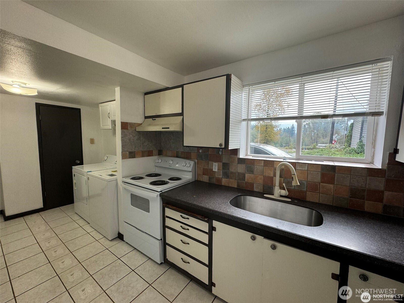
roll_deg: -1.0
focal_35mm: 14
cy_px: 152
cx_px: 202
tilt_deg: -4.4
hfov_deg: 102.1
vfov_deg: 85.7
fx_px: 163
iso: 100
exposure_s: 1/120
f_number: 2.2
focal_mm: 2.22
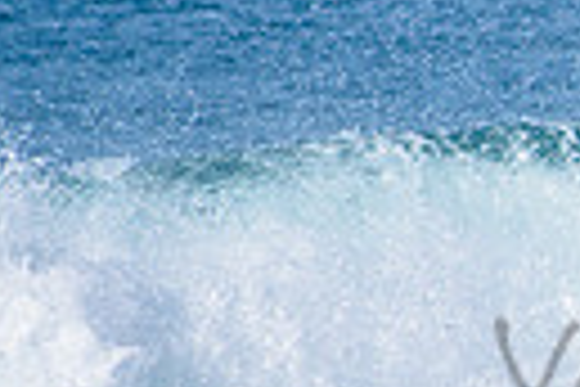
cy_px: 349
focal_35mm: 2244
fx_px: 36151
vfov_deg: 0.6
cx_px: 958
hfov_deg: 0.9
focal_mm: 500
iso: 160
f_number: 5.6
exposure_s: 1/2000
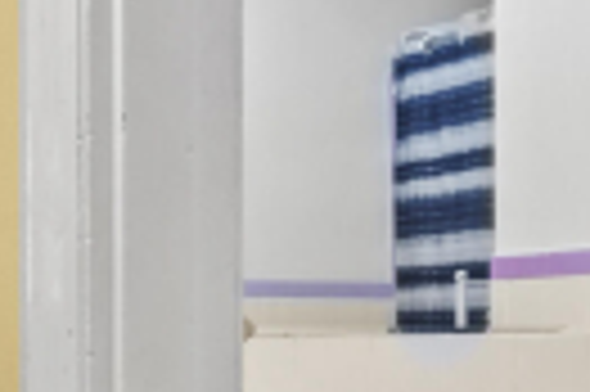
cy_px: 315
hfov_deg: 17.9
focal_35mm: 86
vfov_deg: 15.7
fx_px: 1408
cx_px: -527
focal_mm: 10
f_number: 11
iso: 400
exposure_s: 1/1.67
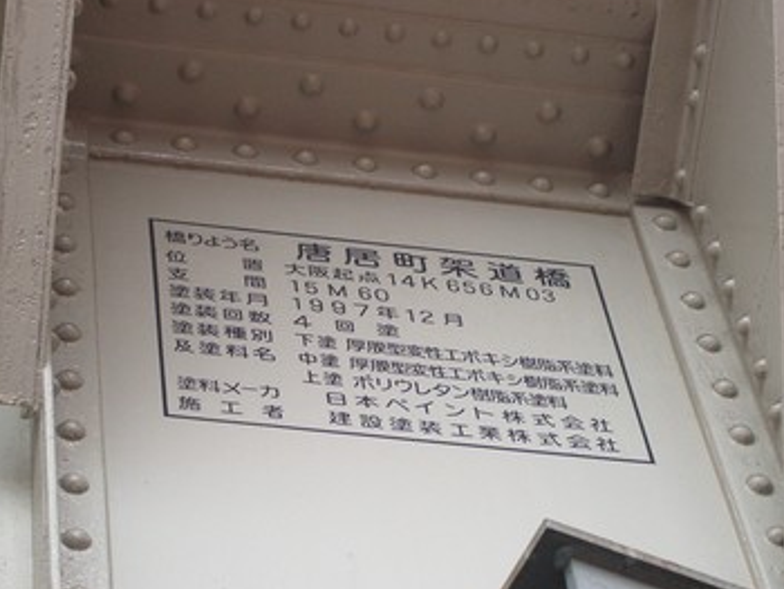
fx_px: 3060
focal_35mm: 135
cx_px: 430
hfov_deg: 14.6
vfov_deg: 11.0
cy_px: 271
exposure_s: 1/100
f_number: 4.8
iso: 200
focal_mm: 17.4
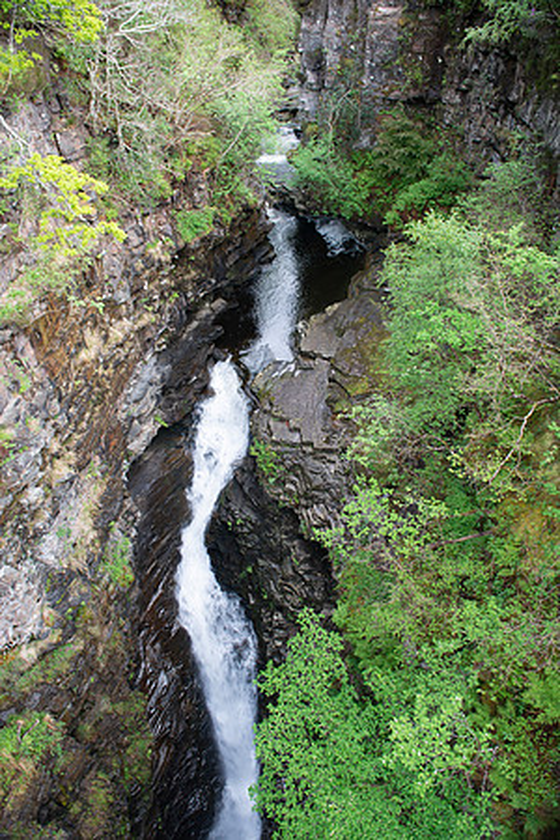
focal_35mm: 24
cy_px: 420
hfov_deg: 53.1
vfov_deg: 73.7
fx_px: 560
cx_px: 280
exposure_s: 1/25
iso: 200
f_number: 4.5
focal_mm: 24
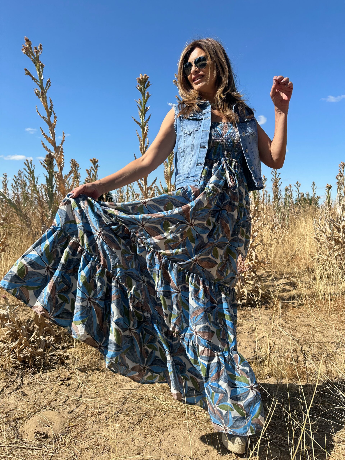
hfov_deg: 56.8
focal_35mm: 24
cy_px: 230
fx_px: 319
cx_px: 172
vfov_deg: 71.6
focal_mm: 6.86
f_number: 1.78
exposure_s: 1/4545
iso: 80
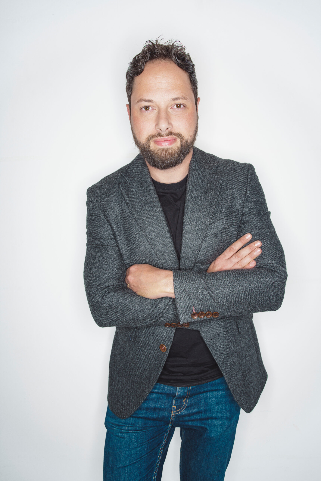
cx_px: 160
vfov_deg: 65.5
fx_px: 374
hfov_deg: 46.4
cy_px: 240
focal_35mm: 28
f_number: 8
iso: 100
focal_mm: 28
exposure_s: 1/160
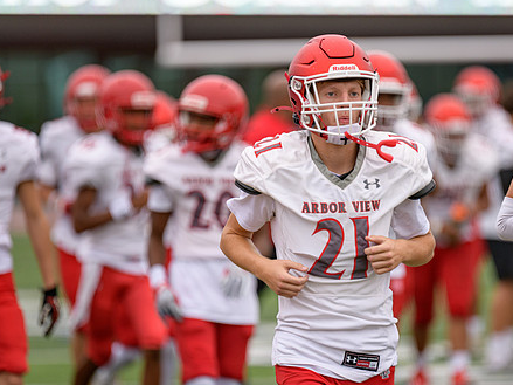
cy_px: 209
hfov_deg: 5.2
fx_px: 5645
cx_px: 321
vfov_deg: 3.9
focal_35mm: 381
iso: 160
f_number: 2.8
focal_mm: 300
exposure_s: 1/500
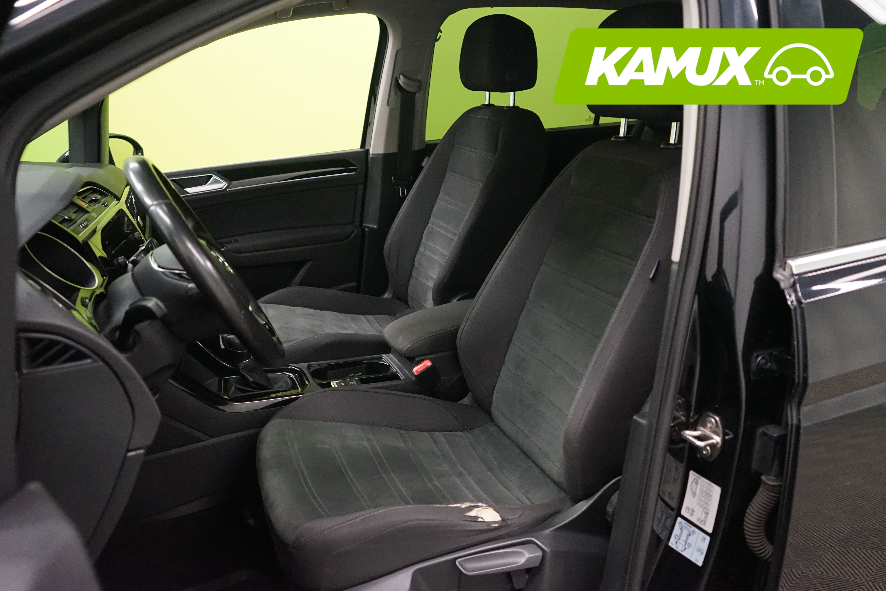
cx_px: 443
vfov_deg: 46.4
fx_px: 689
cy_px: 296
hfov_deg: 65.5
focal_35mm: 28
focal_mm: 28
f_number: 3.5
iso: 6400
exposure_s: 1/100
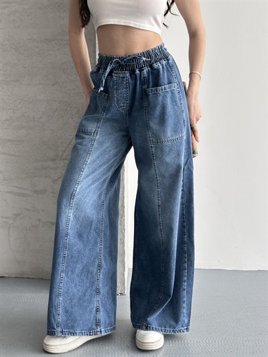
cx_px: 134
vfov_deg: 39.6
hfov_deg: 30.3
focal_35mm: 48
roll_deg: -0.2
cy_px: 178
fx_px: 495
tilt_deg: -9.4
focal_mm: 6.86
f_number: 1.78
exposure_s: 1/65
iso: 80
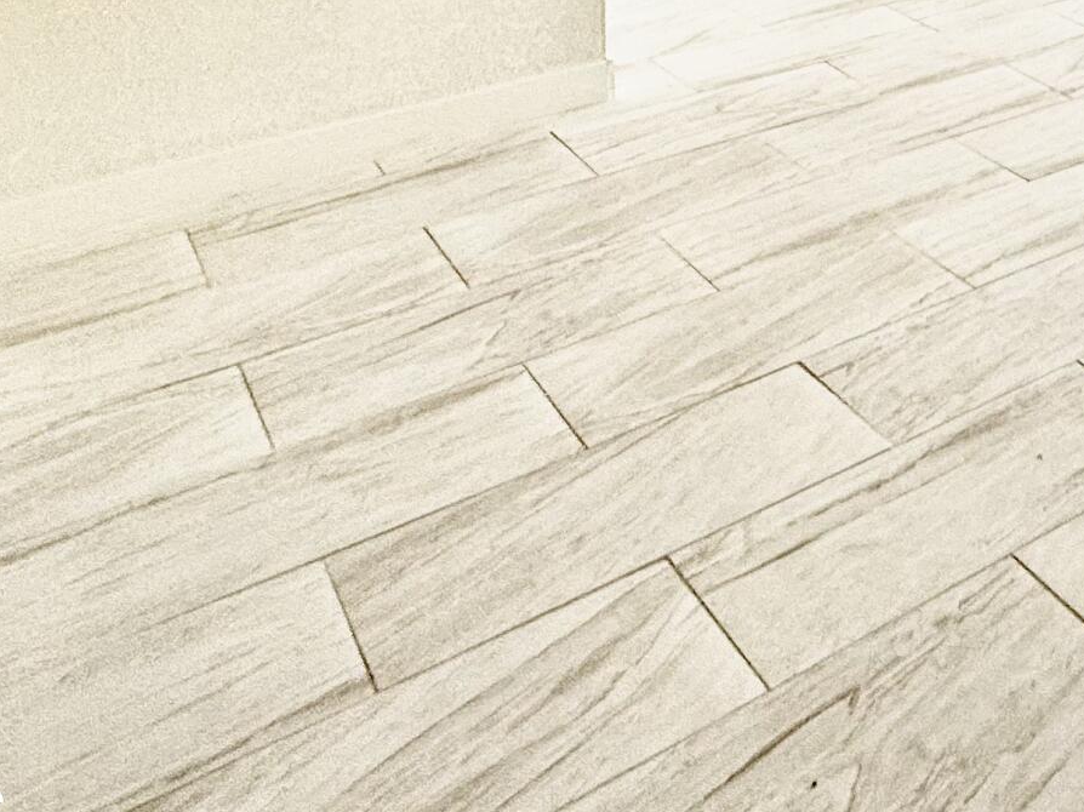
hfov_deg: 32.0
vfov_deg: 24.0
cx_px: 1368
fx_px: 1471
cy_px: -423
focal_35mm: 47
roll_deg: +0.2
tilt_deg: -1.4
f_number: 2.2
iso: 80
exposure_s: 1/120
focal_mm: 2.22
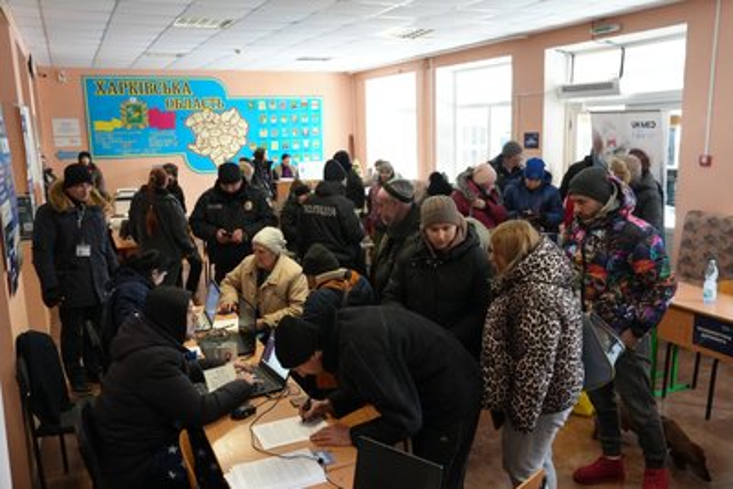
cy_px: 244
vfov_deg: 43.6
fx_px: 611
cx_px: 366
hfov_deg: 61.9
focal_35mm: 30
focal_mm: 30
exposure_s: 1/160
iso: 5000
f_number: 4
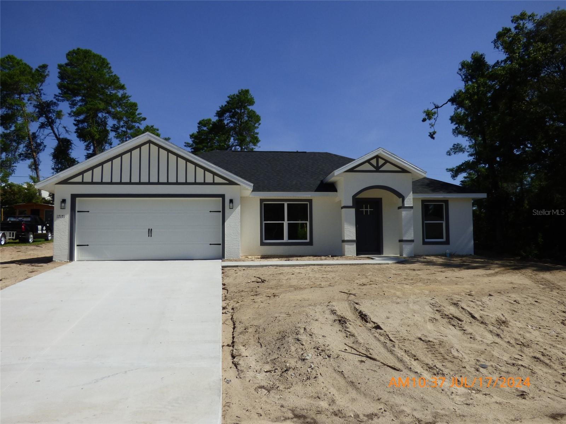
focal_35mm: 29
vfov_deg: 48.2
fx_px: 474
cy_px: 212
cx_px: 283
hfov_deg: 61.7
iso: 100
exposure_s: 1/1600
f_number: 3.5
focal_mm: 5.04
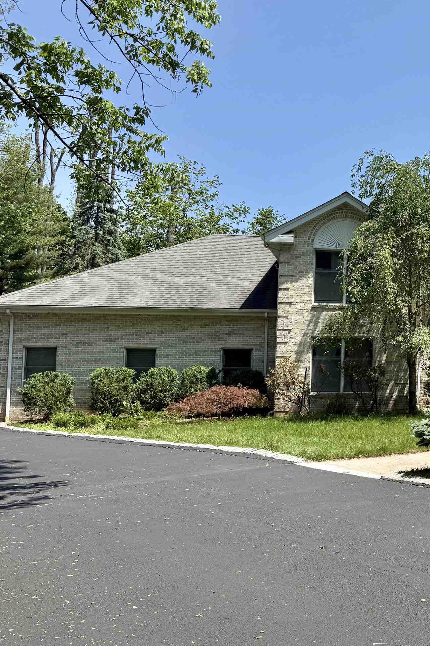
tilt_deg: +5.4
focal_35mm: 40
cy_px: 290
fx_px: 717
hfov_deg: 29.9
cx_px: 476
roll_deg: -0.7
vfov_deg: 48.4
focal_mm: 6.76
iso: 80
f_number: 1.78
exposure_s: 1/4167
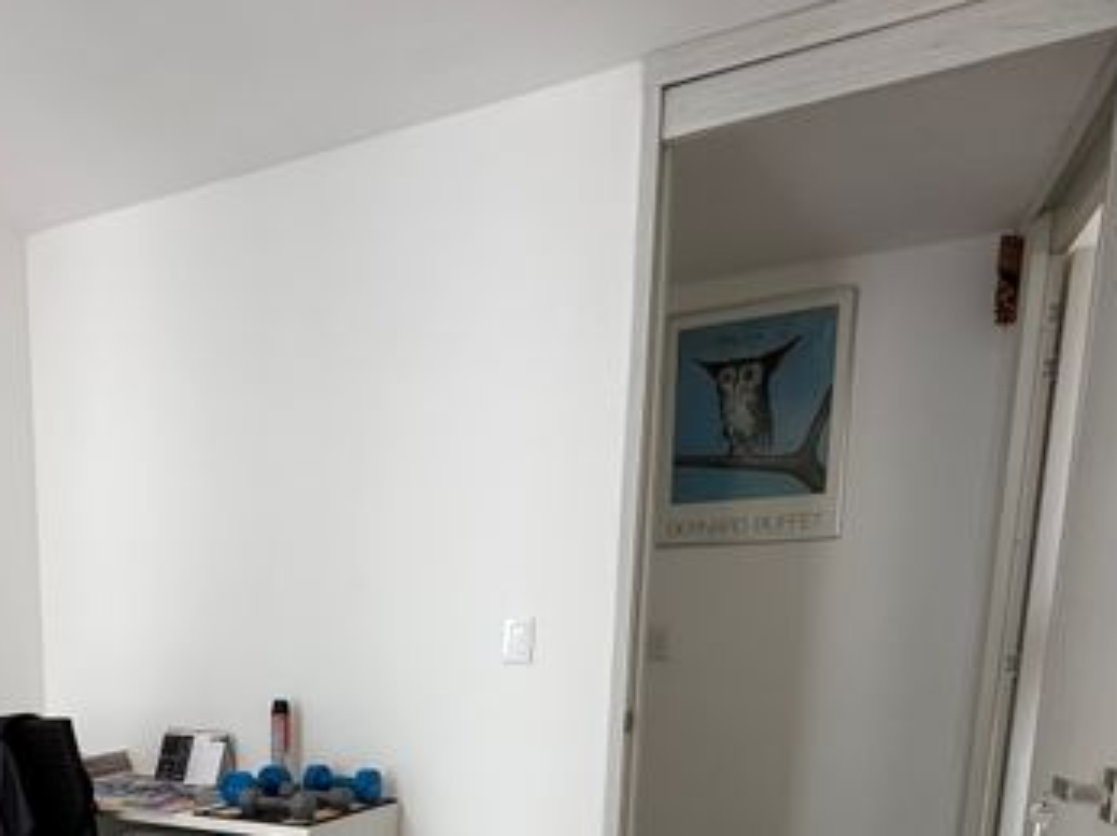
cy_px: 778
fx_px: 871
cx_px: 363
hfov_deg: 63.5
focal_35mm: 27
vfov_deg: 45.6
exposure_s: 1/99
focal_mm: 2.22
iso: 160
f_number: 2.2
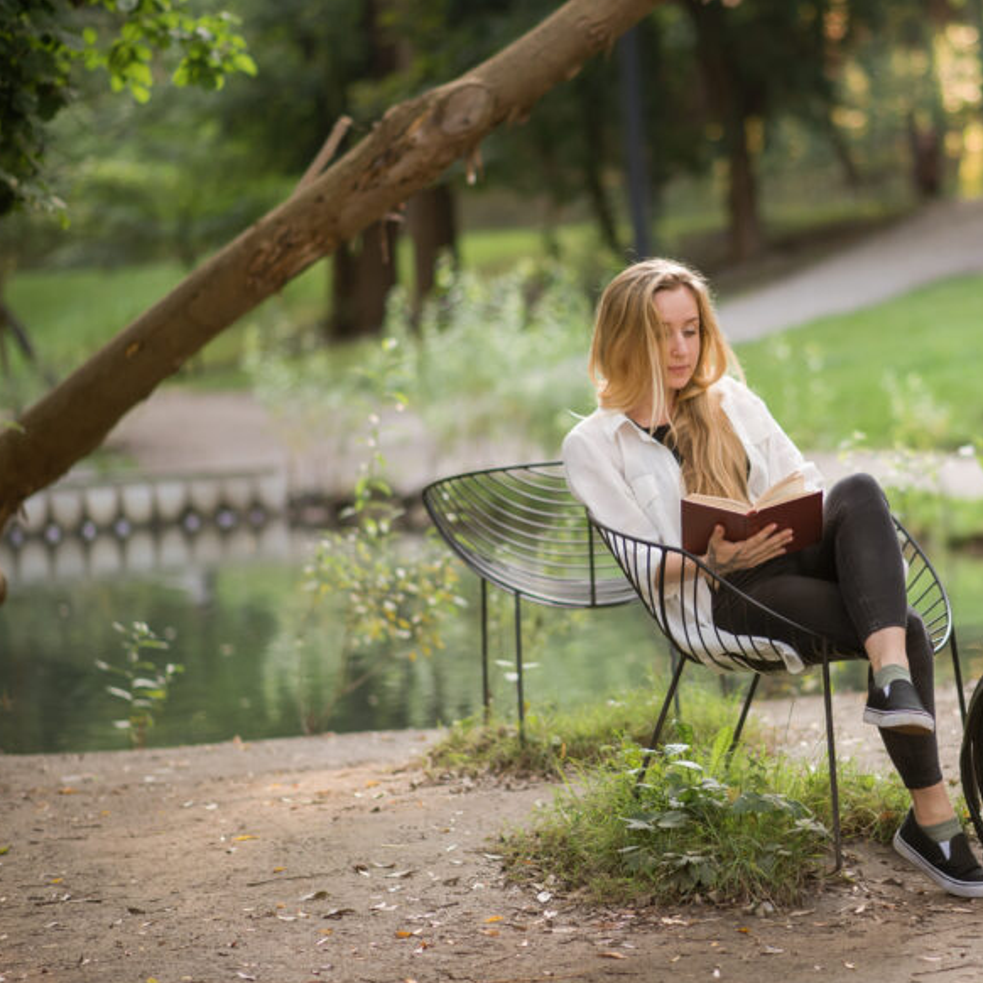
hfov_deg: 13.7
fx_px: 4080
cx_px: 760
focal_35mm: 127
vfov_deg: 13.7
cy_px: 481
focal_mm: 85
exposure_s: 1/320
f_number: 2
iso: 400
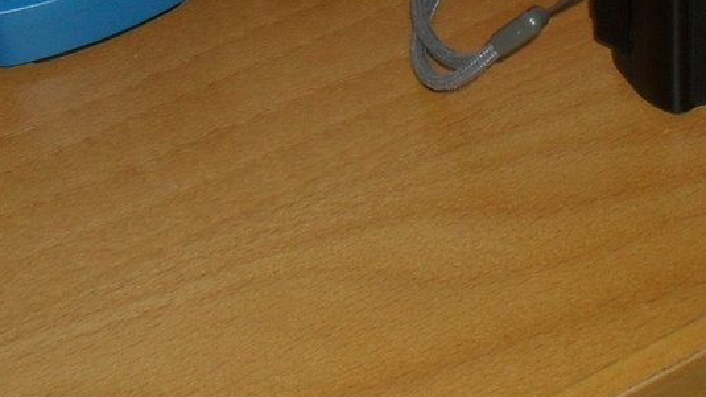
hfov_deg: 18.7
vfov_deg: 9.9
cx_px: 534
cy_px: -385
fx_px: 2134
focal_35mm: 114
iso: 200
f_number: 3.2
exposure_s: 1/45
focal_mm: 6.3
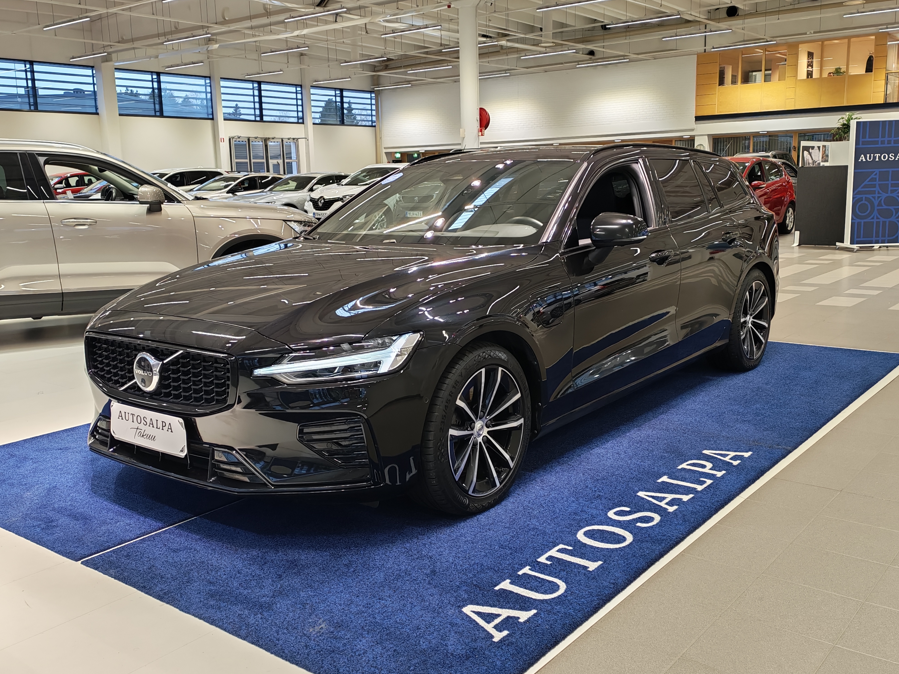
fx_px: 909
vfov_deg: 40.7
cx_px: 437
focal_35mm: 35
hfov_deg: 52.6
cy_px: 339
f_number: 1.9
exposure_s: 1/100
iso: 250
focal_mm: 6.12
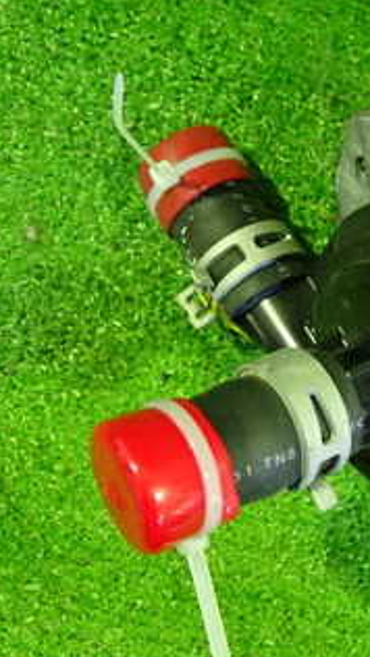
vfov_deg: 33.8
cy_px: 279
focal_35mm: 62
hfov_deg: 18.4
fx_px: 1080
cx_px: 451
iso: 800
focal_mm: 5.4
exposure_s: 1/25
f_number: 2.3
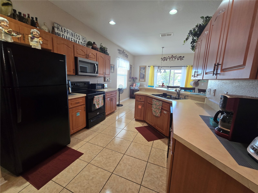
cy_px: 96
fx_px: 97
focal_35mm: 13
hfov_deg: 106.2
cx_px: 129
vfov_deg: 89.9
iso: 200
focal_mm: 2.2
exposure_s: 1/60
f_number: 2.2
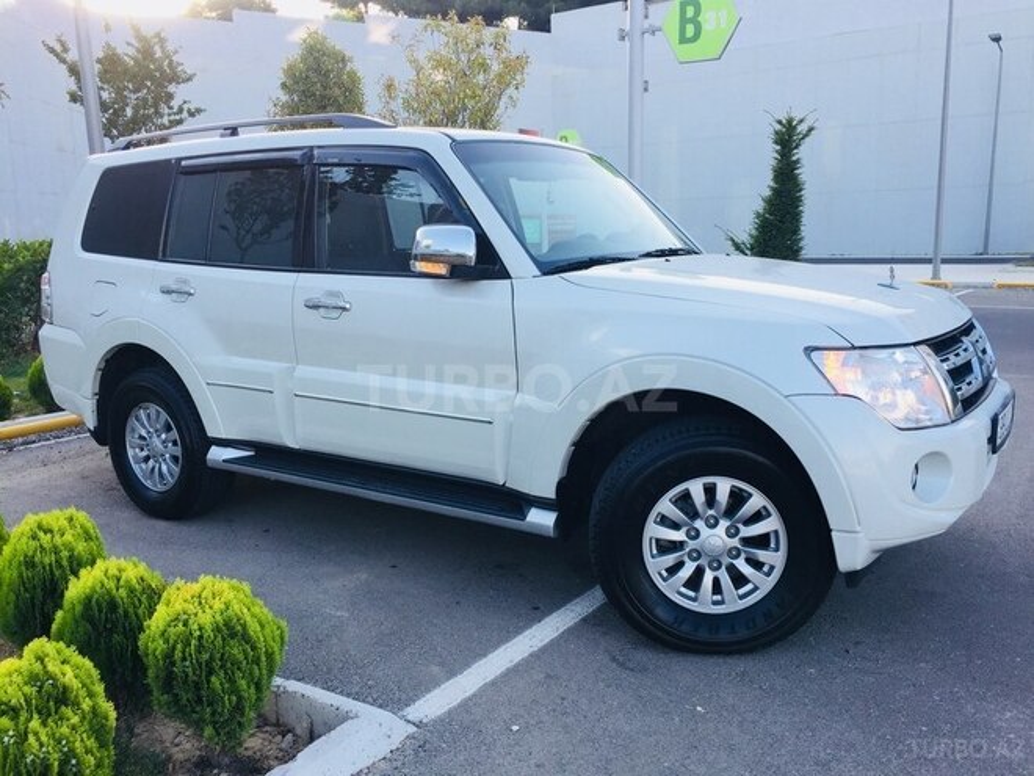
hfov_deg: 61.7
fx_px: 866
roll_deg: +0.4
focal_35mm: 29
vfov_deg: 48.2
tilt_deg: -9.8
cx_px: 517
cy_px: 388
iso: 32
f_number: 2.2
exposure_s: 1/260
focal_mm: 4.15
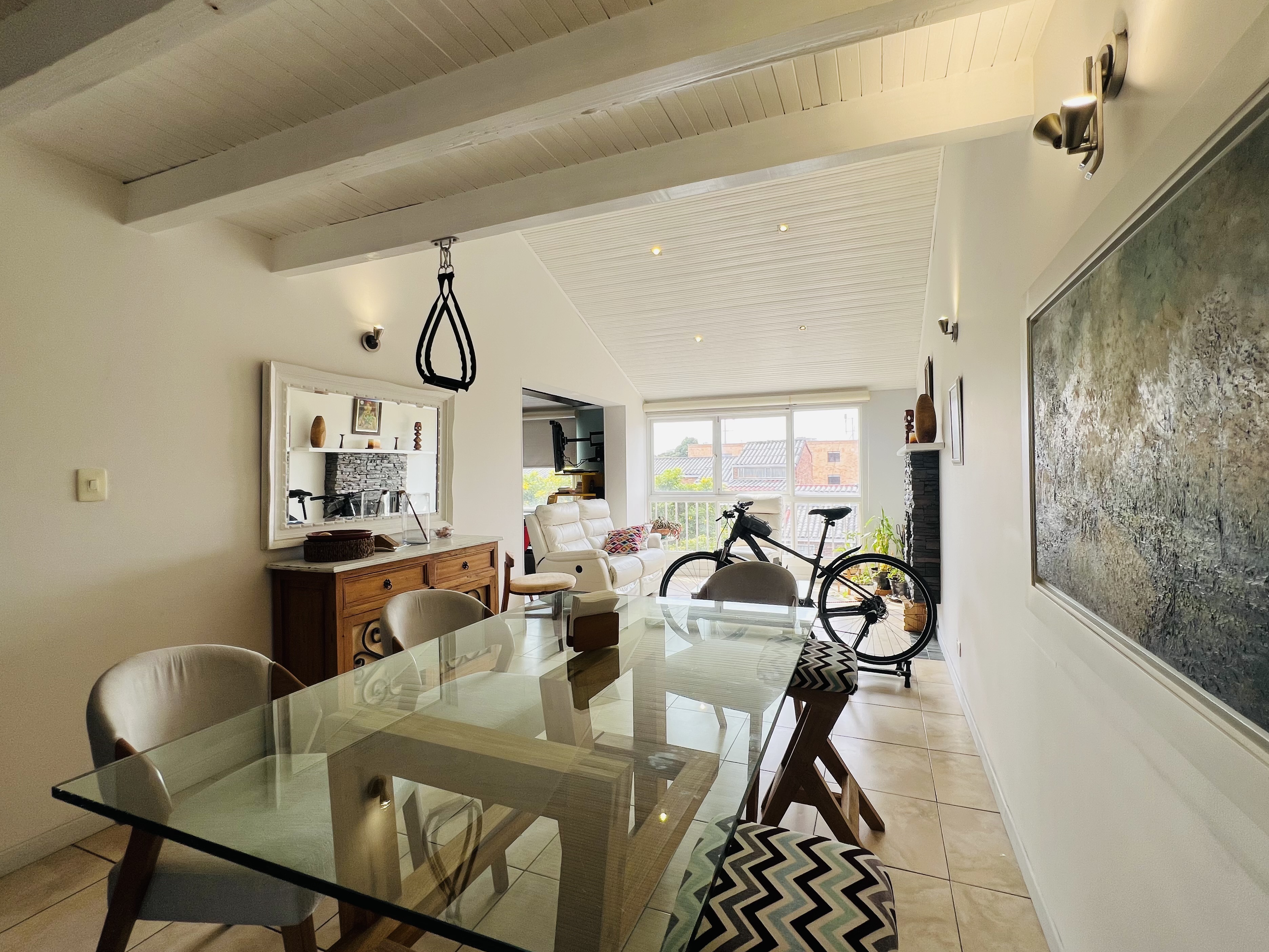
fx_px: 513
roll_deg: +0.3
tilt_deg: -0.8
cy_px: 474
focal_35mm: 14
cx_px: 678
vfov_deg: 85.7
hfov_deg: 101.9
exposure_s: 1/151
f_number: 1.8
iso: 32
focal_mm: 1.57
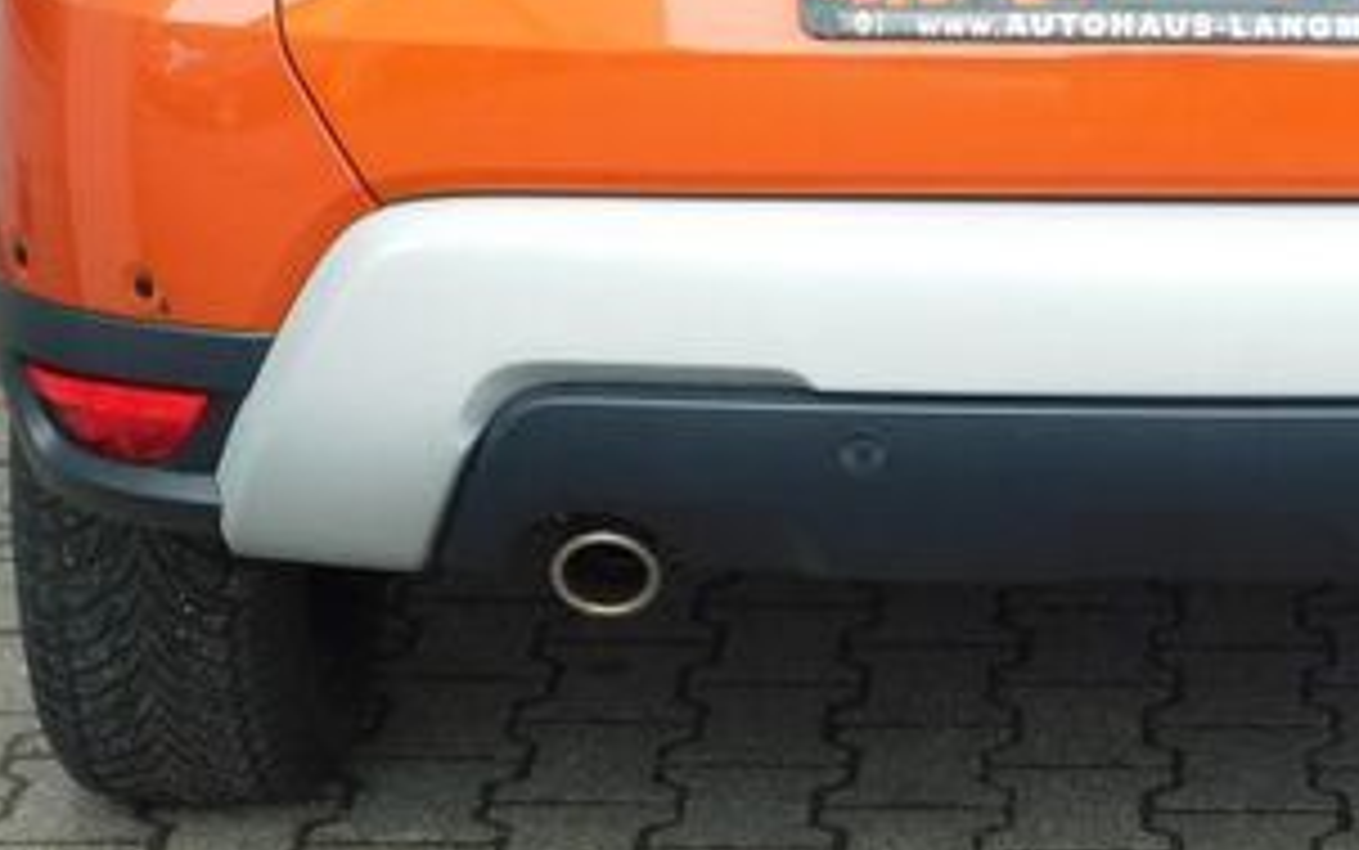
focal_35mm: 143
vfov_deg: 9.1
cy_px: -153
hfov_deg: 14.5
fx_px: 5298
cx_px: 1215
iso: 125
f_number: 3.8
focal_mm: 9
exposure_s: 1/100
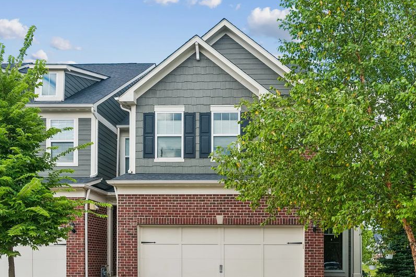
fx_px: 462
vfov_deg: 33.3
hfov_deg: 48.1
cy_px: 139
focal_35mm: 40
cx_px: 259
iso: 400
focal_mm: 31
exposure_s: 1/400
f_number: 8
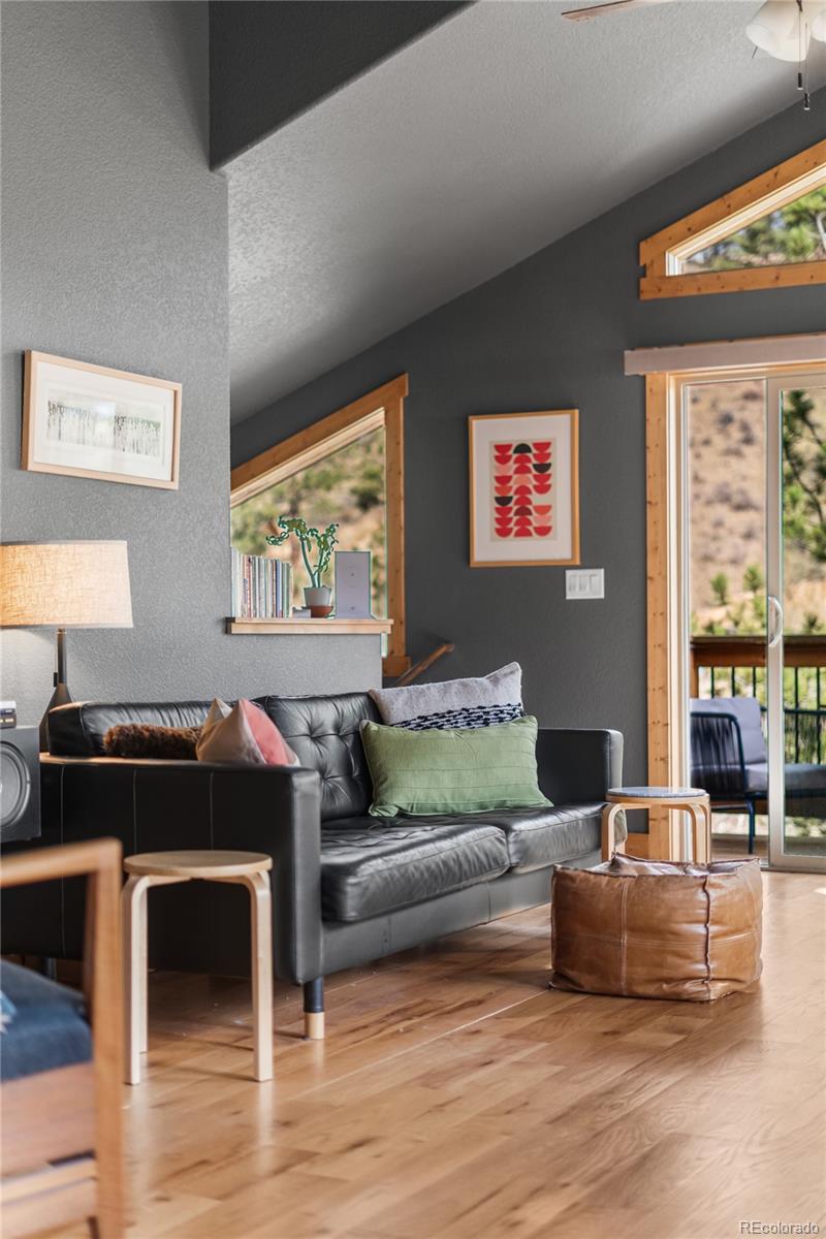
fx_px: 1721
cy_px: 620
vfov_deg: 39.6
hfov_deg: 27.0
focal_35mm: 50
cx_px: 413
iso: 400
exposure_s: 1/100
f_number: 1.8
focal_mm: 50
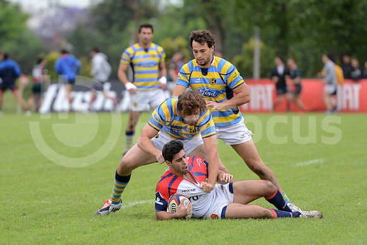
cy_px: 122
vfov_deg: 5.1
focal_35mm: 270
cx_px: 184
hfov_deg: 7.6
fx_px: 2753
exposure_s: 1/640
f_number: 4
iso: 400
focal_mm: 270
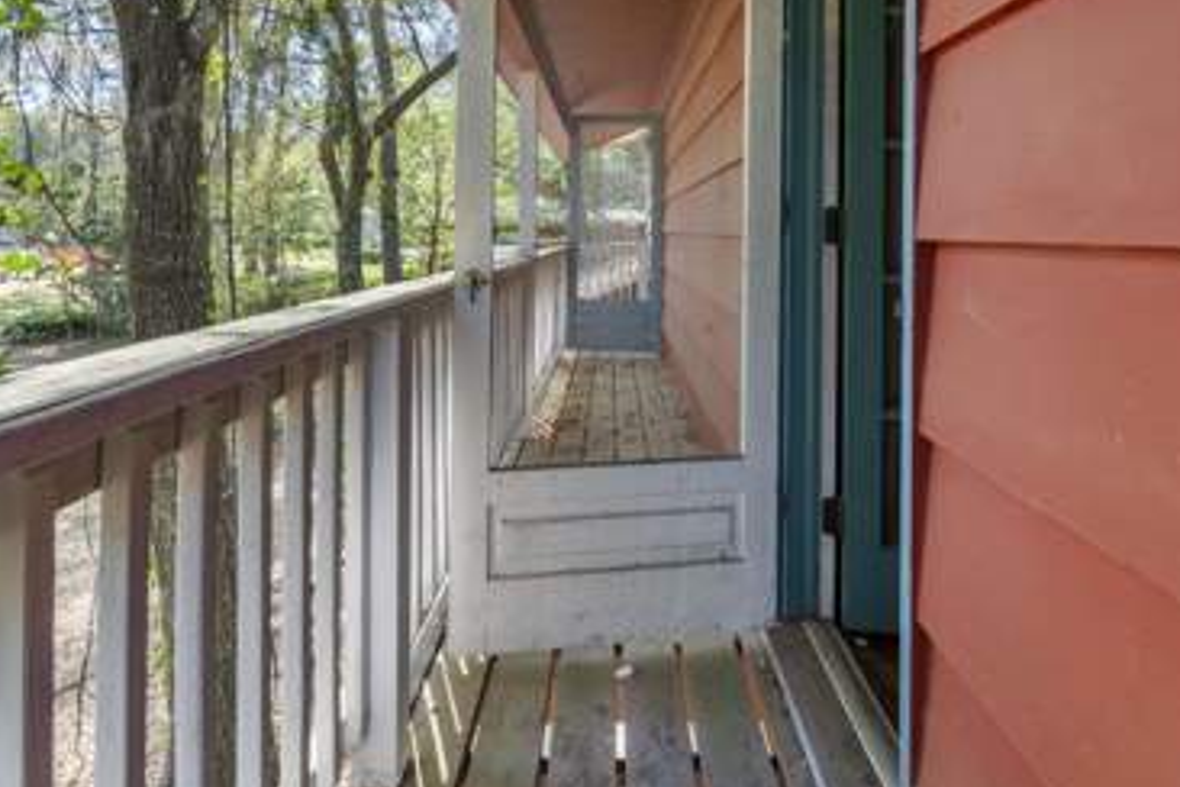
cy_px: 287
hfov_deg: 81.2
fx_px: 688
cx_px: 609
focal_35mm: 21
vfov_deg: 58.6
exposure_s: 1/60
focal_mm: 16
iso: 640
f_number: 8
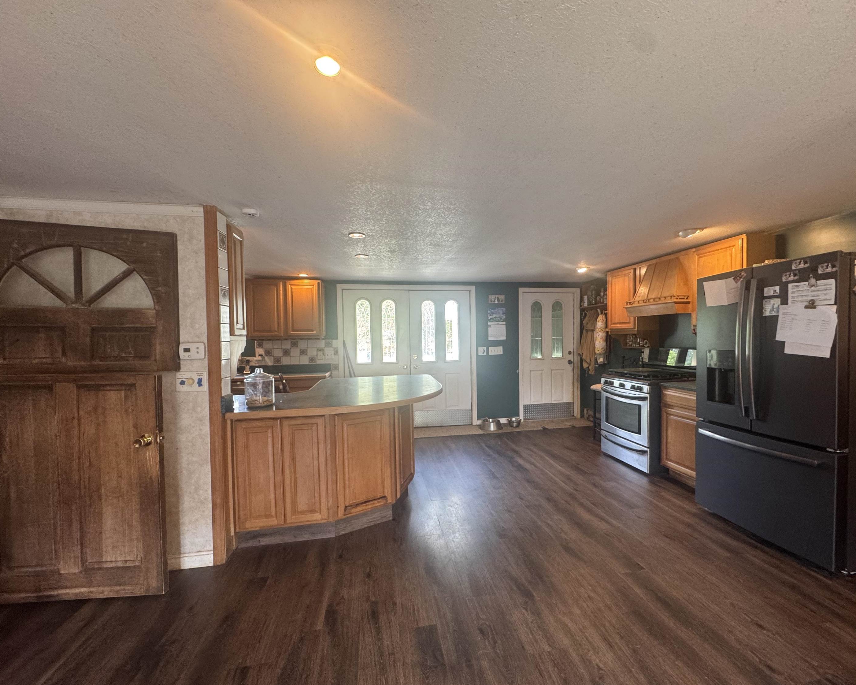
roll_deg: -0.3
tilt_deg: -2.8
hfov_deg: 96.7
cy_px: 352
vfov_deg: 84.0
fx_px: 380
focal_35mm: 15
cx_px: 448
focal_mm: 2.22
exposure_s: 1/60
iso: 200
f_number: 2.2
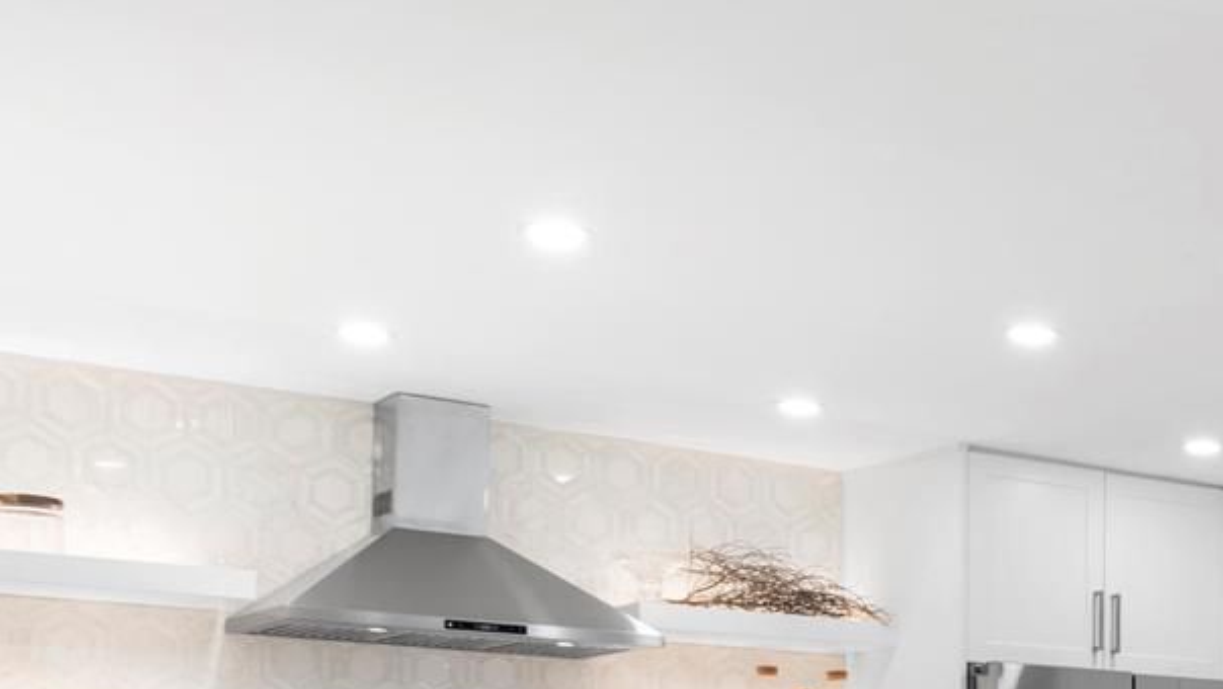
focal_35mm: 62
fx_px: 2023
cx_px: 1326
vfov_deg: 18.3
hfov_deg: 30.3
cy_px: 819
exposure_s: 1/2.5
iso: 100
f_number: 8
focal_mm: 15
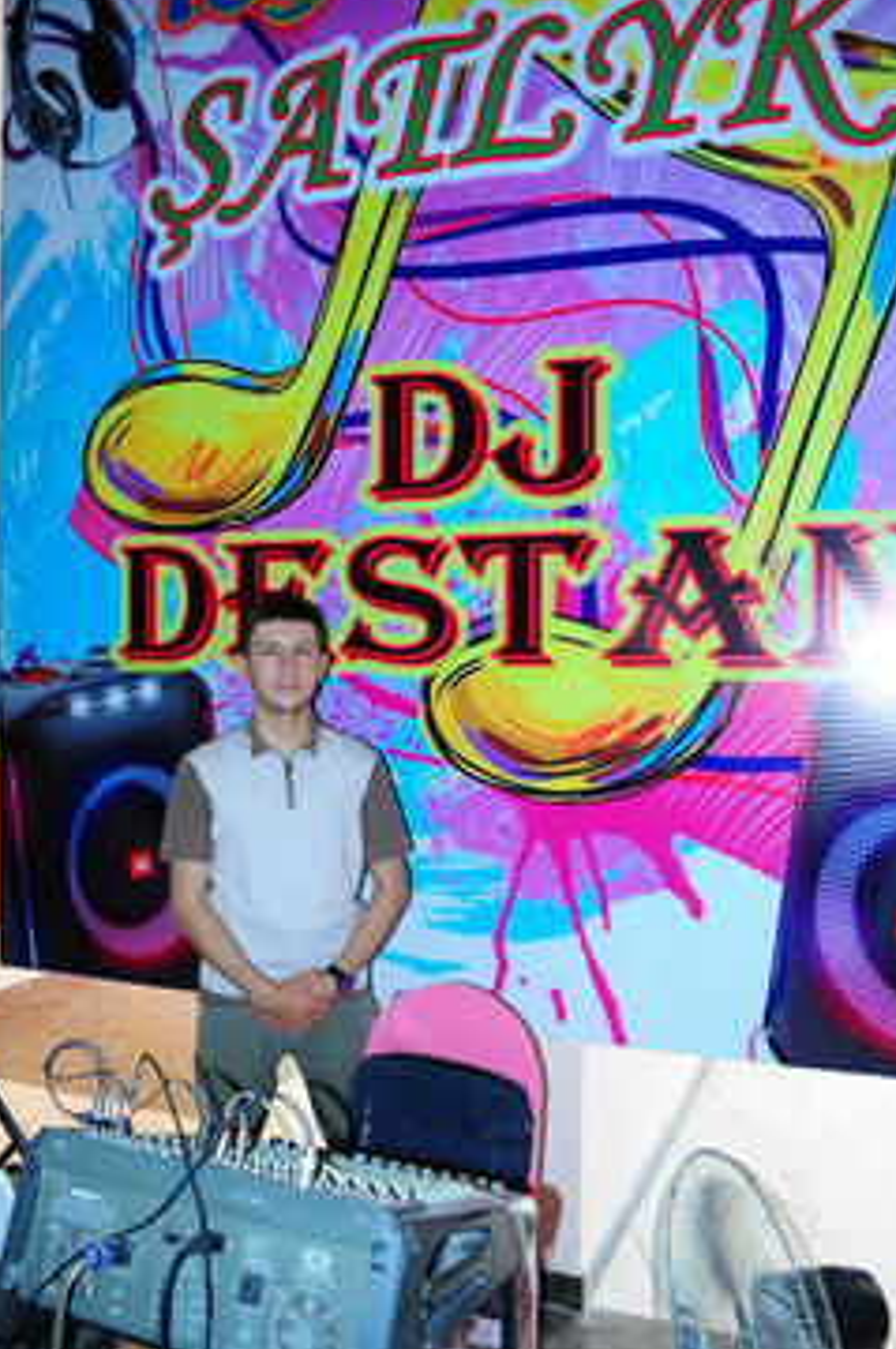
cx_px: 450
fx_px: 1123
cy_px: 689
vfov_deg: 62.0
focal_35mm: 30
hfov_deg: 43.5
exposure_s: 1/100
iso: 200
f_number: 3.5
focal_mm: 18
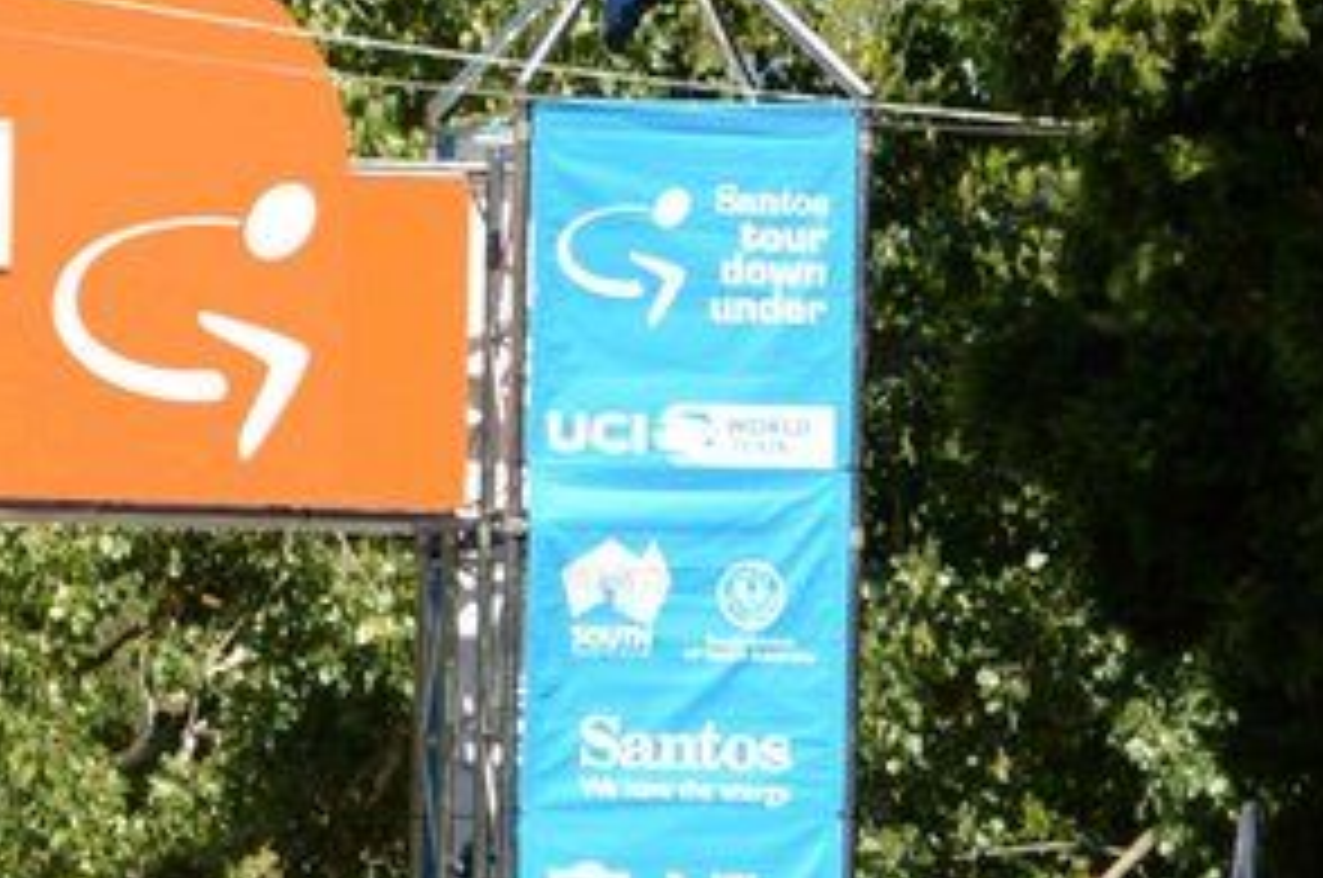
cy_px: 1022
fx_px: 10493
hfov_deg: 7.0
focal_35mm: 286
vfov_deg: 4.8
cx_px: -1062
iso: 200
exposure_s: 1/250
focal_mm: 70
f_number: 9
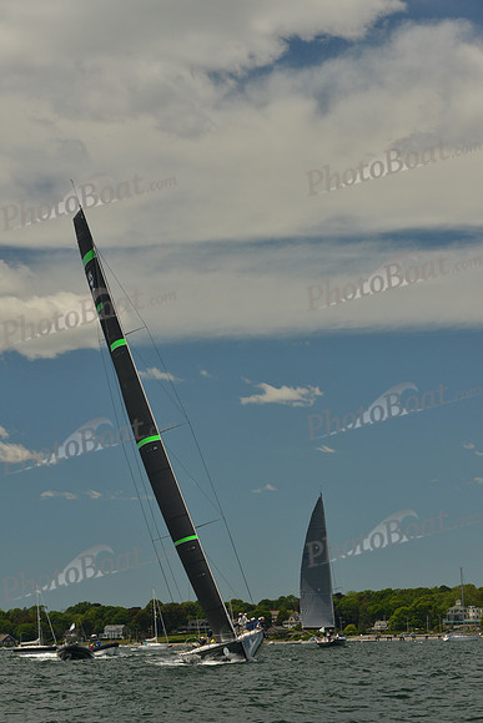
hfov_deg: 14.0
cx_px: 242
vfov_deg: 20.8
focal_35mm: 98
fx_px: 1971
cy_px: 362
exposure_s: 1/1000
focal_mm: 98
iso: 400
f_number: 8
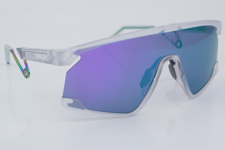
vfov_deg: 16.6
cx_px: 112
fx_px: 516
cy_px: 75
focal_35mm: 82
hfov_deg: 24.6
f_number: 32
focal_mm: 55
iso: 100
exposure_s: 1/4
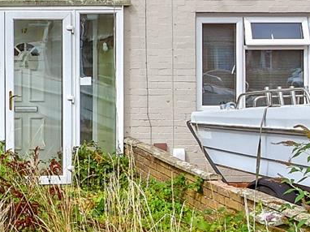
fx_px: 609
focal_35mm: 68
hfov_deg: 23.4
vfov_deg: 21.1
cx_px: -144
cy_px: 23
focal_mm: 10
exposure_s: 1/640
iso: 400
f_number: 8
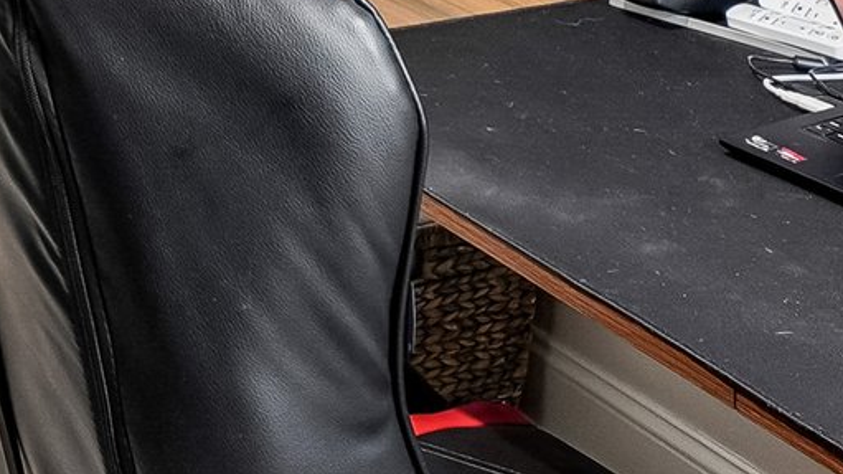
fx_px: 1408
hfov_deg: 28.5
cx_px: -200
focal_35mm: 63
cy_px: -589
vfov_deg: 14.3
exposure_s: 1/3.33
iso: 400
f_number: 8
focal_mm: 10
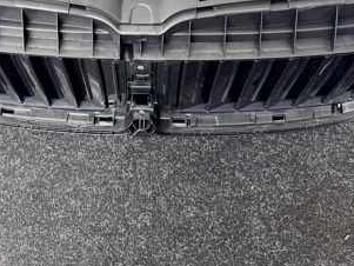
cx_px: 139
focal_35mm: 51
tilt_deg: -66.8
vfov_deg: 26.8
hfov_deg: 37.3
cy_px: -9
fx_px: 522
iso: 80
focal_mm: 6.76
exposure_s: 1/604
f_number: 1.78
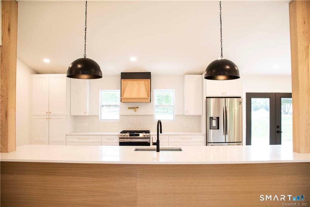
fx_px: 232
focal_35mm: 27
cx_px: 155
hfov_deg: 67.4
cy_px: 104
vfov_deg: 47.9
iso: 250
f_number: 4
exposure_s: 1/60
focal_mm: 18
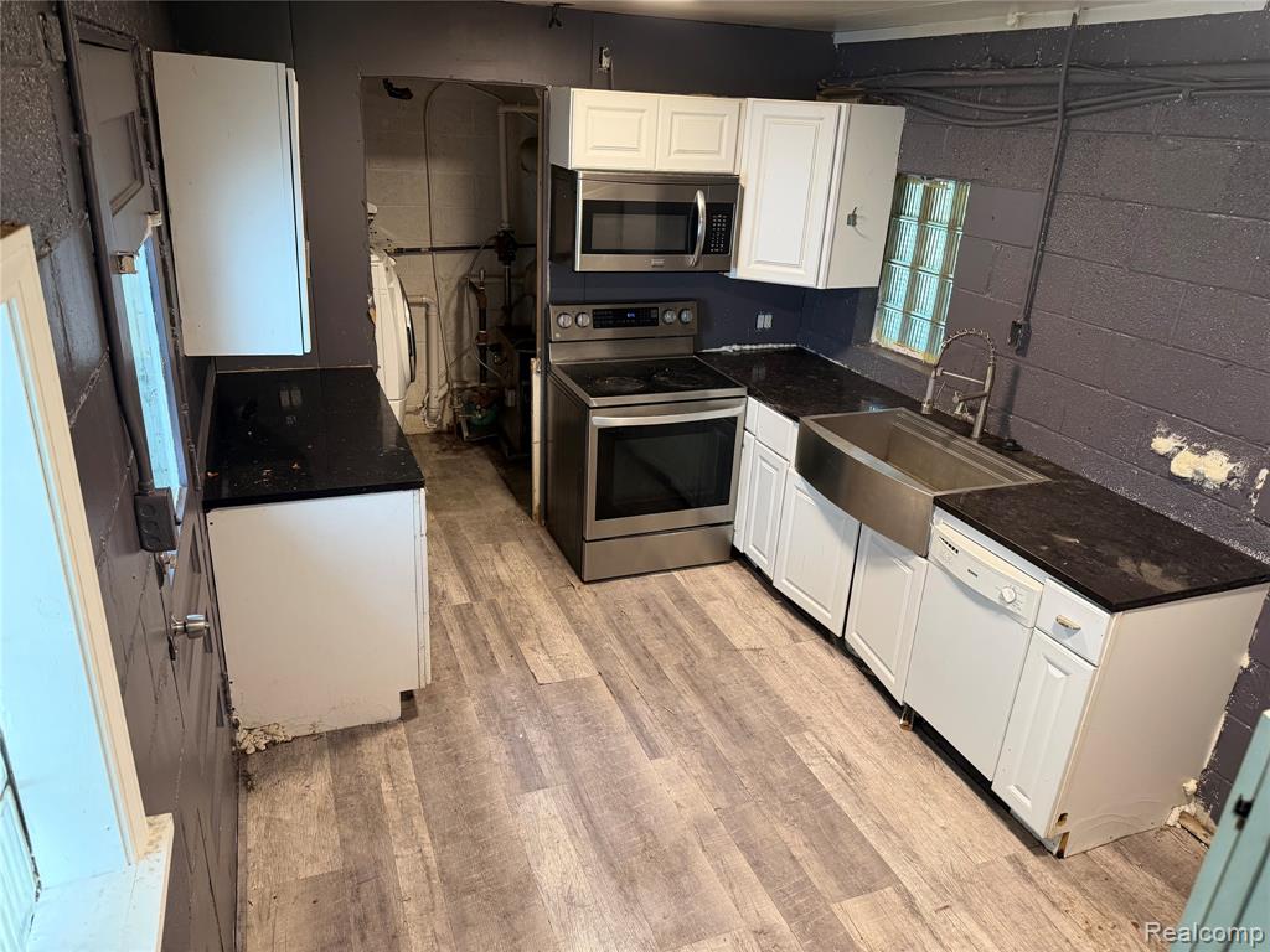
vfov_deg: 56.8
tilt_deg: -22.6
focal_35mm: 24
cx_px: 635
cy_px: 476
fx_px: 881
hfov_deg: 71.6
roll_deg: -2.9
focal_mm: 6.76
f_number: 1.78
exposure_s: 1/60
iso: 250
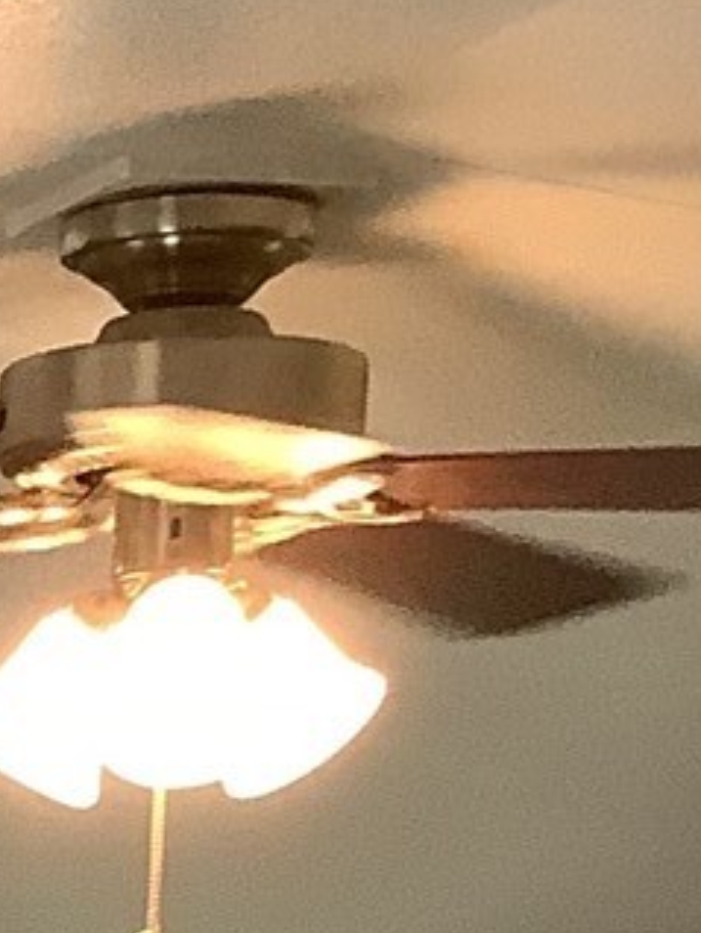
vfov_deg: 9.3
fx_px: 5042
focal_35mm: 187
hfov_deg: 7.2
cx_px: -1241
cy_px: 2312
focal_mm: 3.3
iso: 160
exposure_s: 1/60
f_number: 2.4
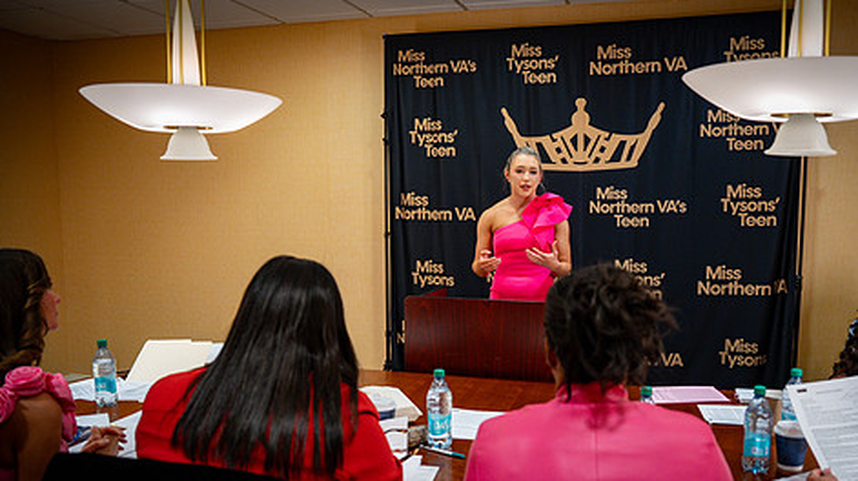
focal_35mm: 31
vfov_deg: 37.6
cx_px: 485
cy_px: 283
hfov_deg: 62.4
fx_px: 705
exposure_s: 1/125
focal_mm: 24
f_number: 2.8
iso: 800
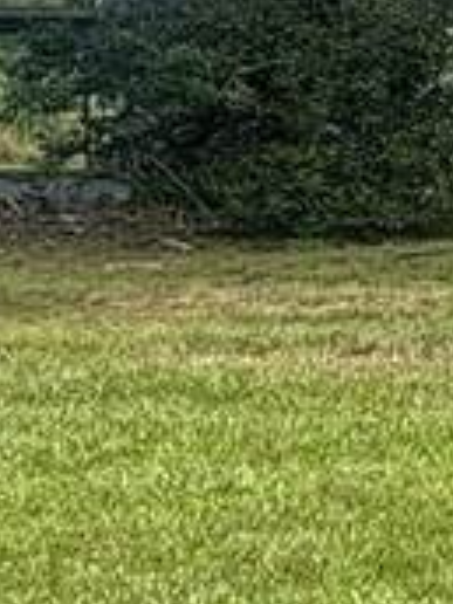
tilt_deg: -1.3
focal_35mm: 104
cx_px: 1422
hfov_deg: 10.0
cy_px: 105
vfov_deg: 18.7
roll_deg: +0.4
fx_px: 1815
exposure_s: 1/1020
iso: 50
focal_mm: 2.22
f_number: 2.2
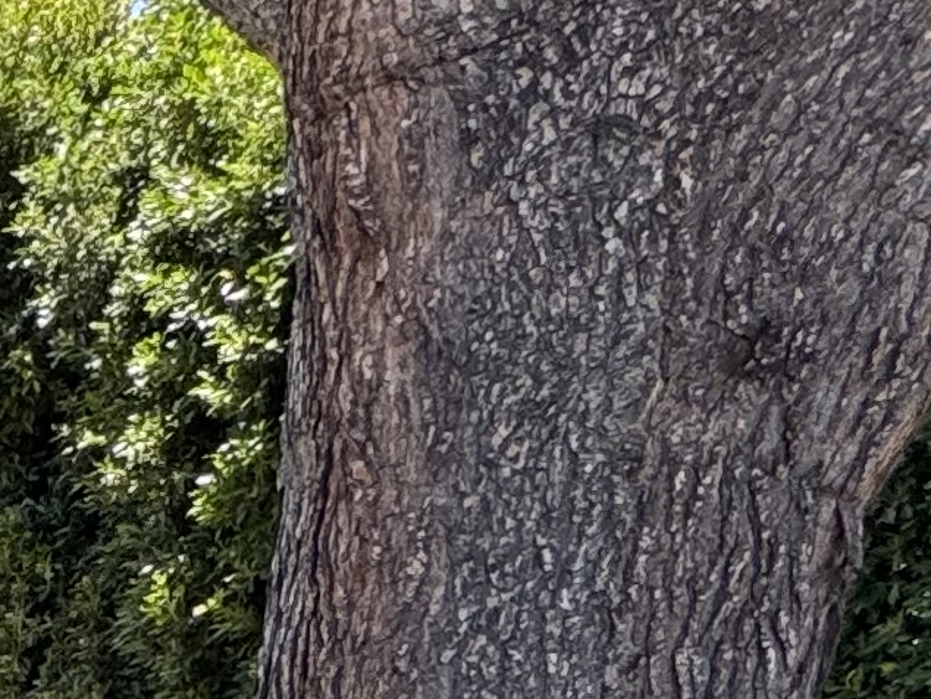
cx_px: -1275
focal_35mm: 89
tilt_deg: -9.7
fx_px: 2395
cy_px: 1466
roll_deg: -4.0
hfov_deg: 14.6
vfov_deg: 13.7
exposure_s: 1/129
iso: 40
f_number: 2.2
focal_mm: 2.22
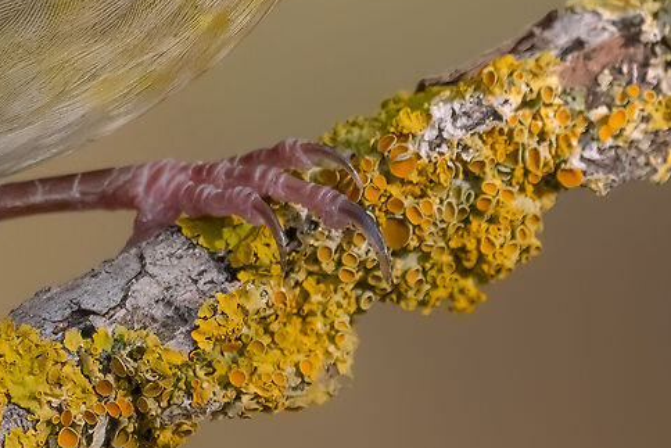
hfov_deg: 0.5
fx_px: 77575
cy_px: -130
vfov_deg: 0.3
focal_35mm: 4161
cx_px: 147
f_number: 11
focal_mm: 840
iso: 2500
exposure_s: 1/400
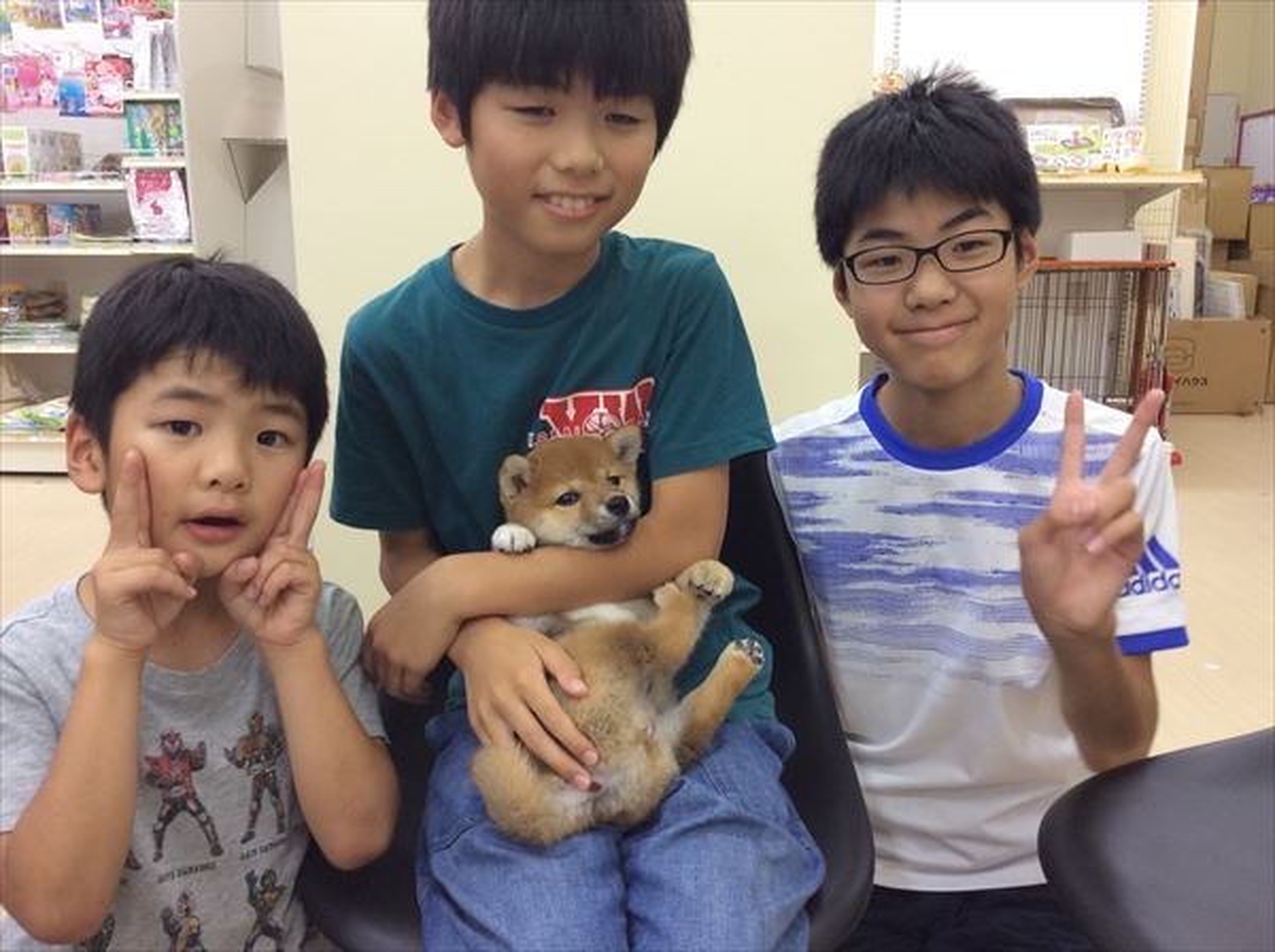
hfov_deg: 56.9
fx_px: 1177
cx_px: 638
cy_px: 476
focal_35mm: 32
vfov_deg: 44.0
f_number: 2.4
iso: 64
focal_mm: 3.3
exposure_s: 1/24
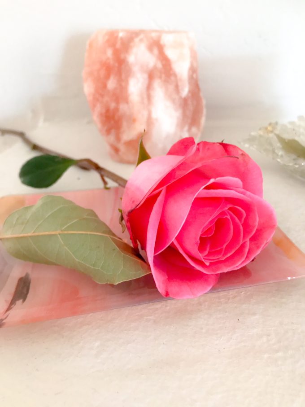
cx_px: 152
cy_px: 204
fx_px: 329
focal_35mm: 28
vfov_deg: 63.5
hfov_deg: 49.7
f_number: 1.8
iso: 200
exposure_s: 1/24
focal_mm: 3.99
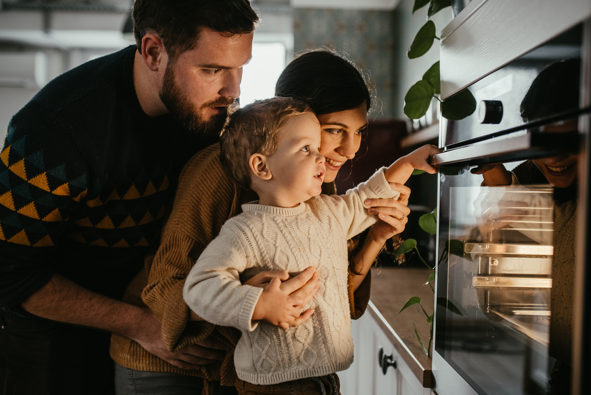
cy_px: 198
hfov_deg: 54.4
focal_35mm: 35
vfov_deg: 37.9
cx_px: 296
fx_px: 575
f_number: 2.2
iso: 320
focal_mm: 35
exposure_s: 1/320
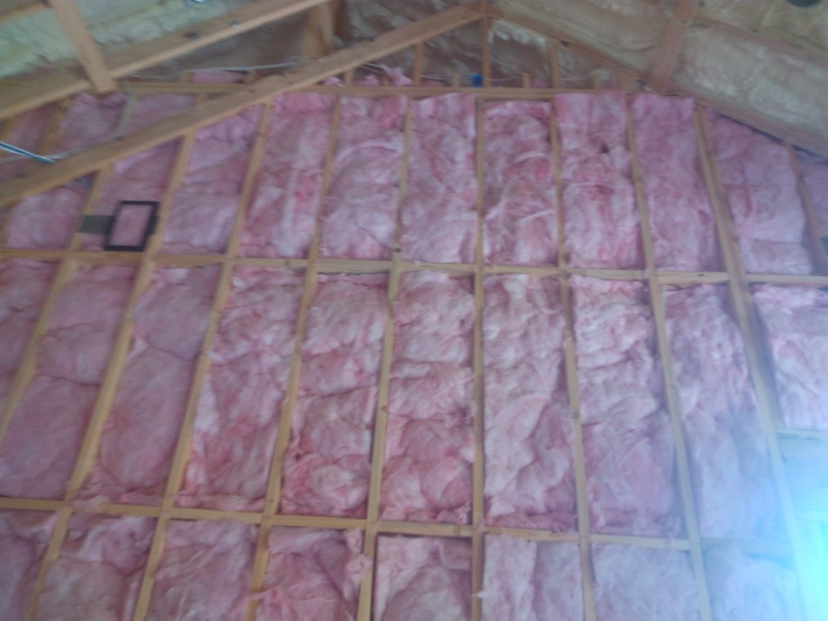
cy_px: 310
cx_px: 414
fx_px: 478
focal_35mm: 20
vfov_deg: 66.0
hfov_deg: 81.7
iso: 192
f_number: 2
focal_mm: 3.54
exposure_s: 1/30
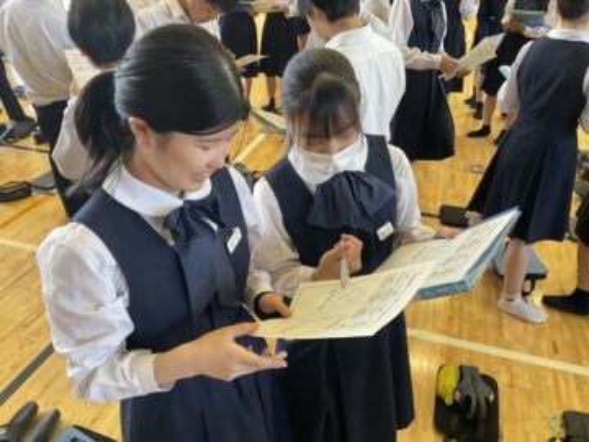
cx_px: 294
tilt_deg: -32.6
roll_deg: -2.9
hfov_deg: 61.7
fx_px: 493
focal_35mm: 29
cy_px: 221
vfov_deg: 48.2
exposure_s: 1/60
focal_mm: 3
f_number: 1.8
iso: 100
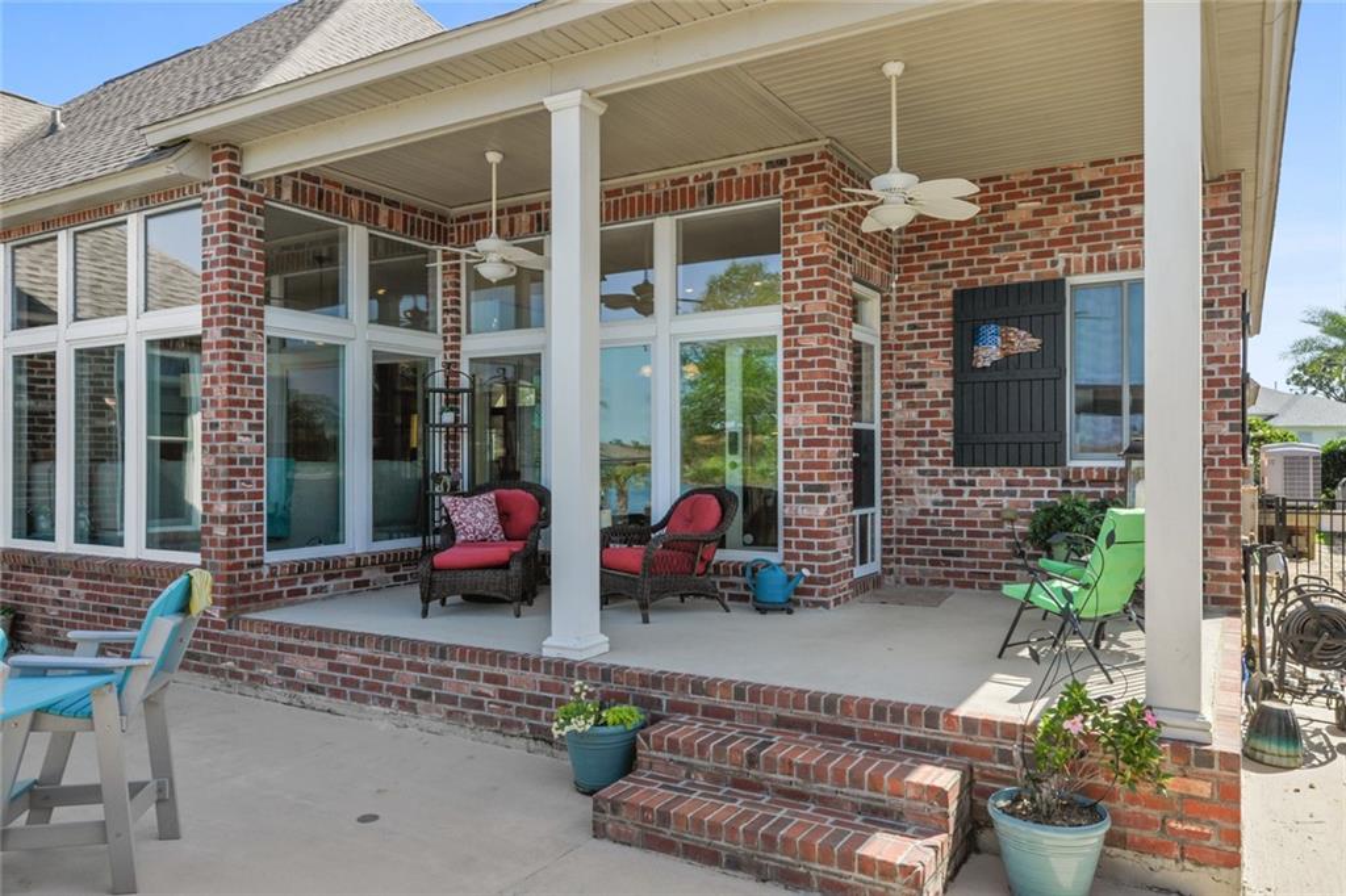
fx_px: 934
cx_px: 673
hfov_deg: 71.5
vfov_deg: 51.3
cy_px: 448
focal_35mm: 25
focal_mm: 25
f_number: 11
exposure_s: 1/250
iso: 400
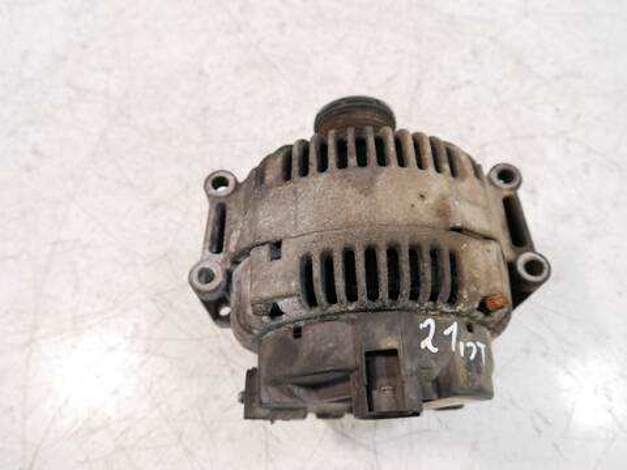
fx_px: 543
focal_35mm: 30
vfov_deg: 46.8
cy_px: 235
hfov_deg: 60.0
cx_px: 314
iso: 1600
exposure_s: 1/125
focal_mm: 15
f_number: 3.6
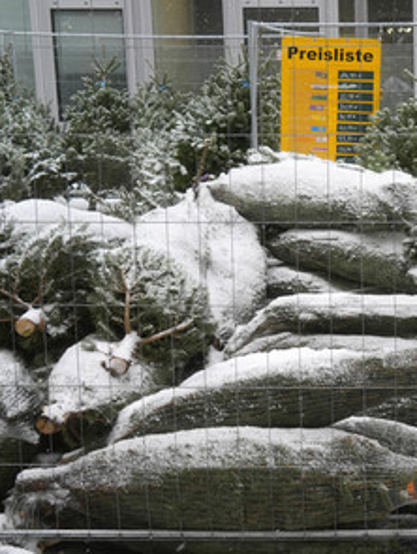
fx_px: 1058
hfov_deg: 21.5
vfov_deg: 29.4
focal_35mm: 66
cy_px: 280
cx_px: 412
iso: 640
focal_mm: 30
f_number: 4.5
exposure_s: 1/200
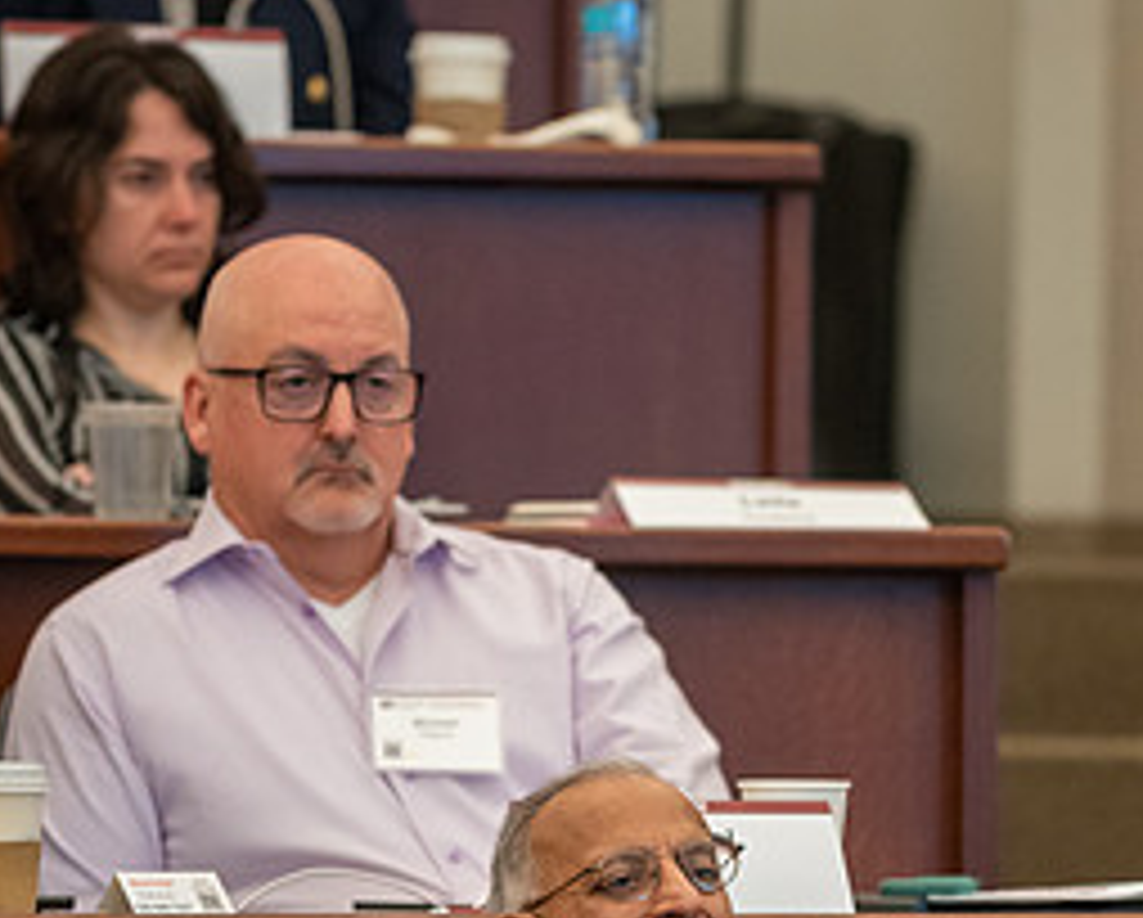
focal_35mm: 428
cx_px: 720
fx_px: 14501
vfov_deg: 3.6
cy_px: 722
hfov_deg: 4.5
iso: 2000
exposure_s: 1/160
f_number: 2.8
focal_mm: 200
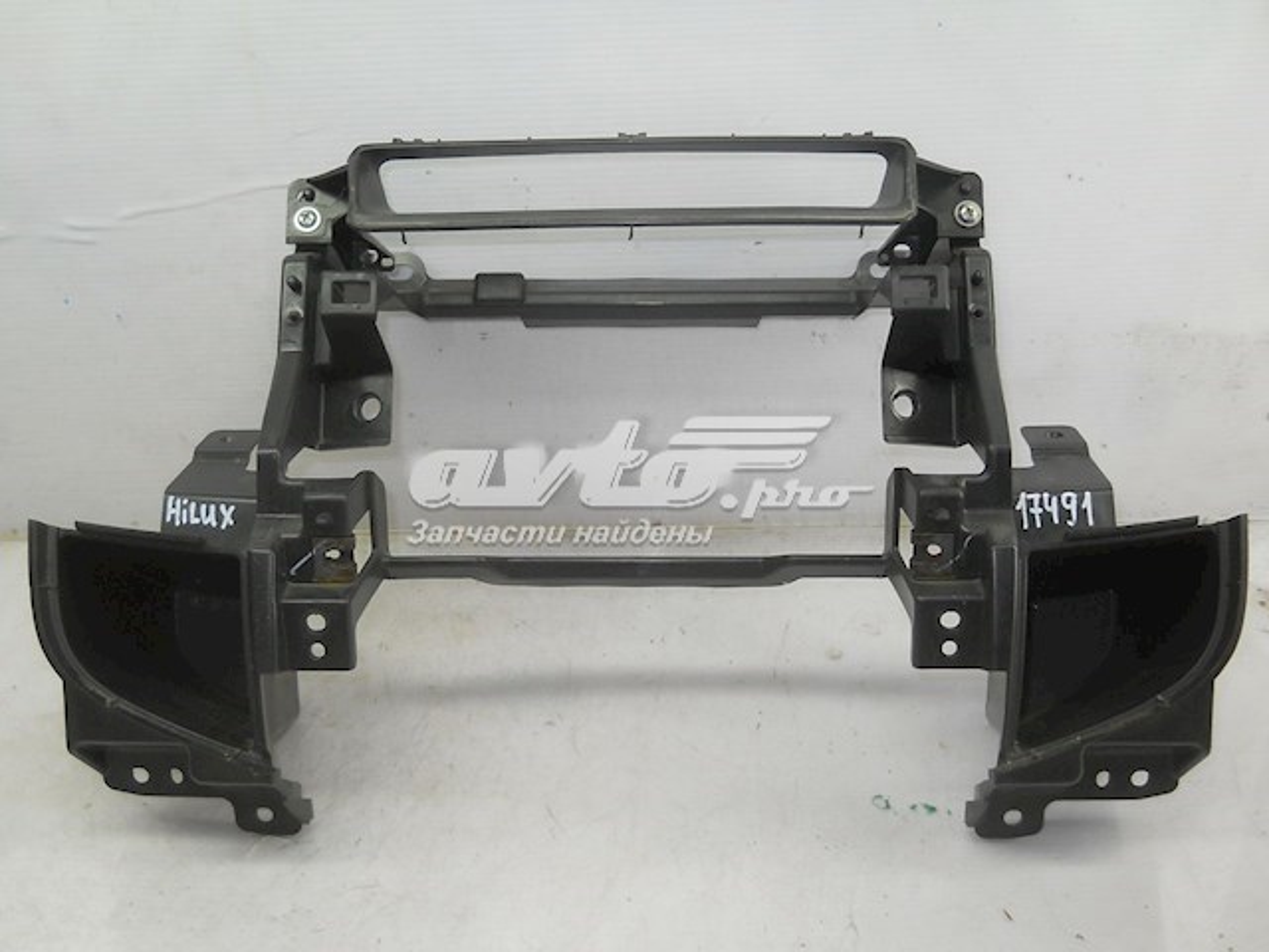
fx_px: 1503
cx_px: 634
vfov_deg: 35.1
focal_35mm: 41
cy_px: 476
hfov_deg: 45.8
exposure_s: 1/30
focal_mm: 6.72
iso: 80
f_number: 3.1
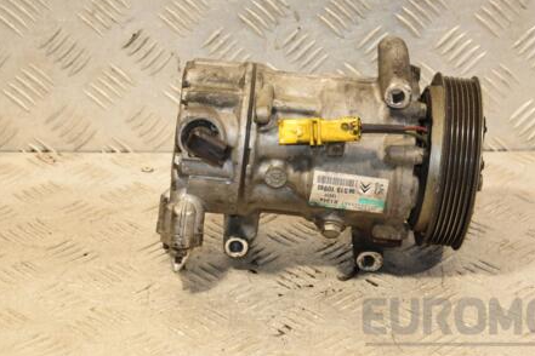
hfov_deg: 20.0
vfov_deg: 13.4
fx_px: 1516
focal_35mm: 102
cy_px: 155
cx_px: 340
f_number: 5.6
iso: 800
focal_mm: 50
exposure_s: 1/200
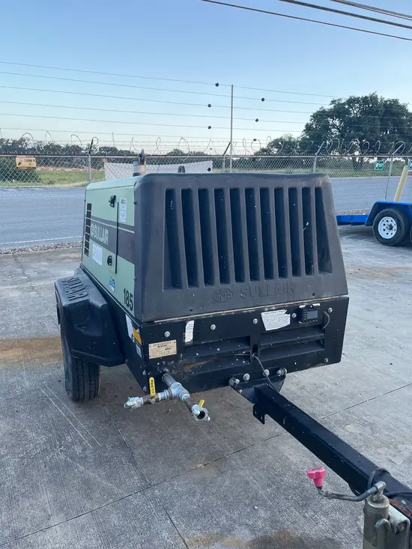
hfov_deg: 53.1
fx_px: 412
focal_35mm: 26
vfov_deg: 67.3
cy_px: 274
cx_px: 206
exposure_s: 1/371
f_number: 1.6
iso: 50
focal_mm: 5.1
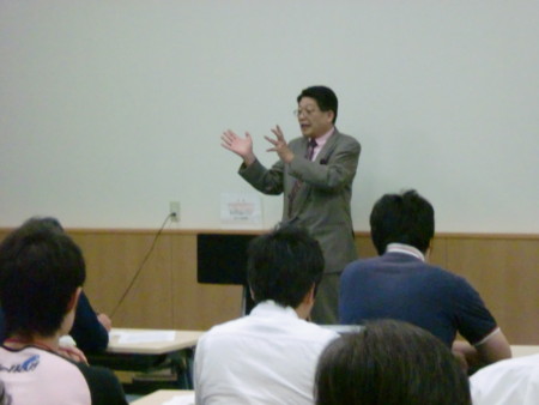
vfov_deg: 14.0
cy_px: 202
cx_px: 270
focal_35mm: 106
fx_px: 1651
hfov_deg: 18.5
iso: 1250
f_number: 5.9
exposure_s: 1/100
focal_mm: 18.9
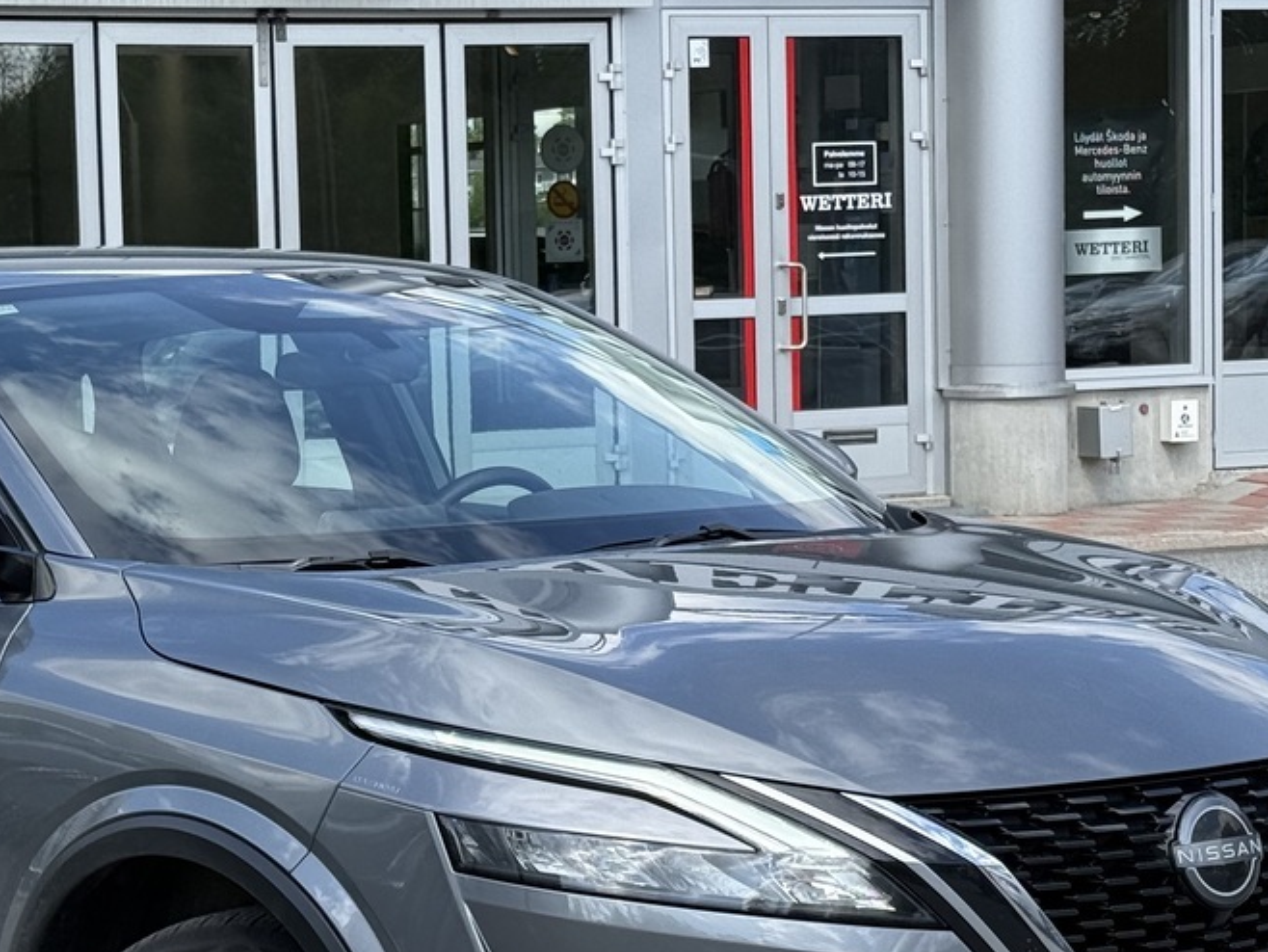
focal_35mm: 105
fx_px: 3848
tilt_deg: -3.4
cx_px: 364
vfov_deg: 14.1
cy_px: 565
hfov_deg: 18.6
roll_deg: +0.9
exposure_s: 1/2088
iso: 80
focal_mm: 6.76
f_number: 1.78
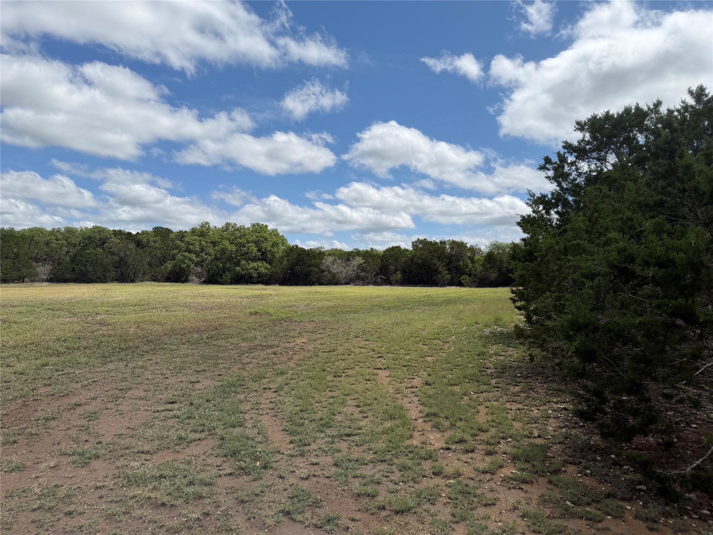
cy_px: 268
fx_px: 494
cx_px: 356
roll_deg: -0.2
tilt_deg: +3.6
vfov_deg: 56.8
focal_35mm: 24
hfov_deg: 71.6
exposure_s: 1/7353
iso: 80
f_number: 1.78
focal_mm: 6.76
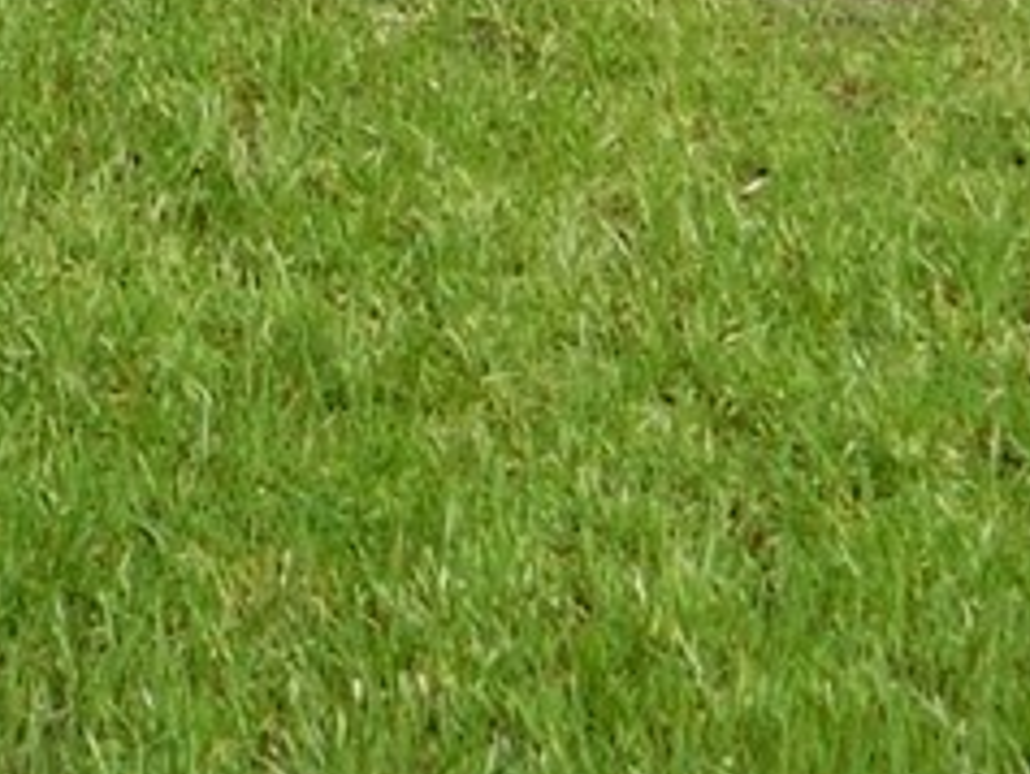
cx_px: -498
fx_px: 7208
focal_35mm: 242
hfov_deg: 8.0
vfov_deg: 5.7
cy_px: -1613
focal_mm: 6.3
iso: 125
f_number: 3.5
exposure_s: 1/800
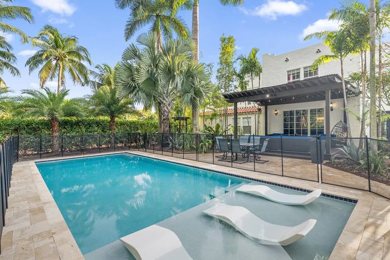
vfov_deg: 73.7
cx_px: 195
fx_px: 173
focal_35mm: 16
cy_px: 130
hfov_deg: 96.8
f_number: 8
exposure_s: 1/200
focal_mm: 16
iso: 640
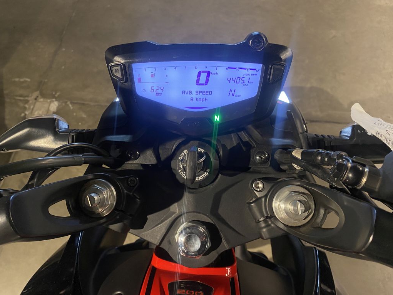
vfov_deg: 51.4
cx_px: 190
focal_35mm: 27
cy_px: 146
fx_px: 307
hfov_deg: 65.3
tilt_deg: -63.9
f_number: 1.8
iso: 100
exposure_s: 1/50
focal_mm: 4.25
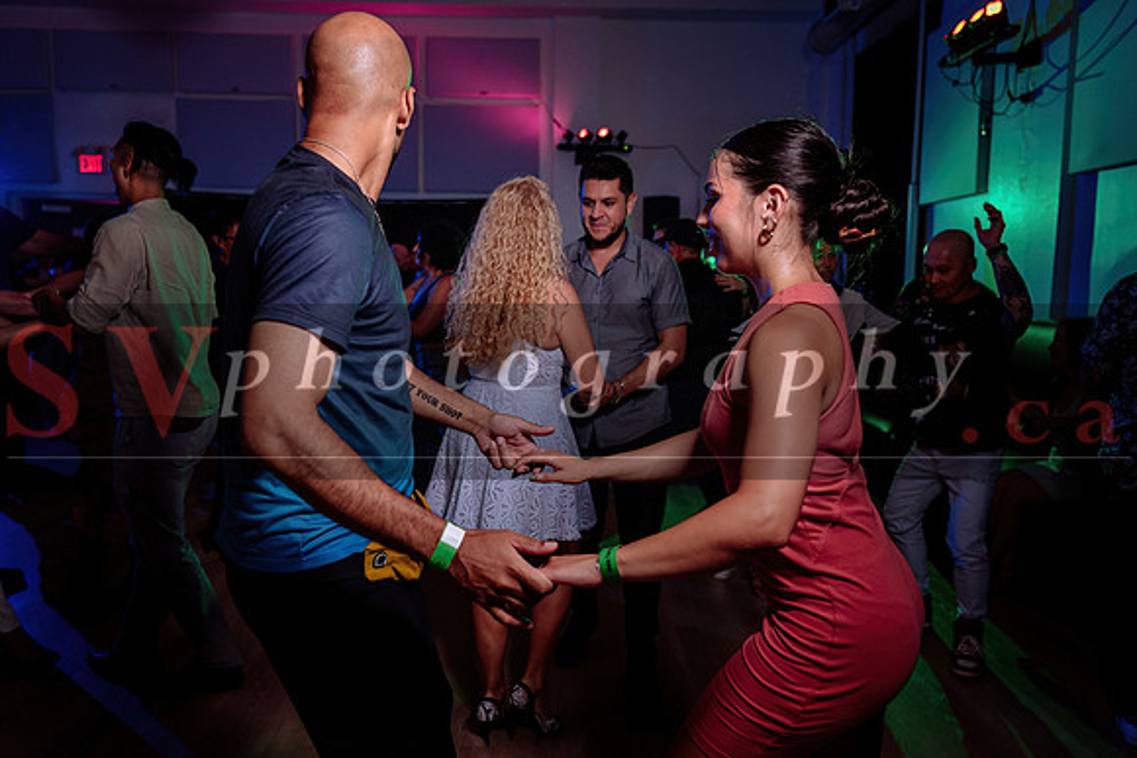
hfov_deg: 62.2
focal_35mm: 30
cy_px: 379
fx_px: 943
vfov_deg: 43.8
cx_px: 568
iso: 800
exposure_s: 1/80
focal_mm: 29
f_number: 3.2
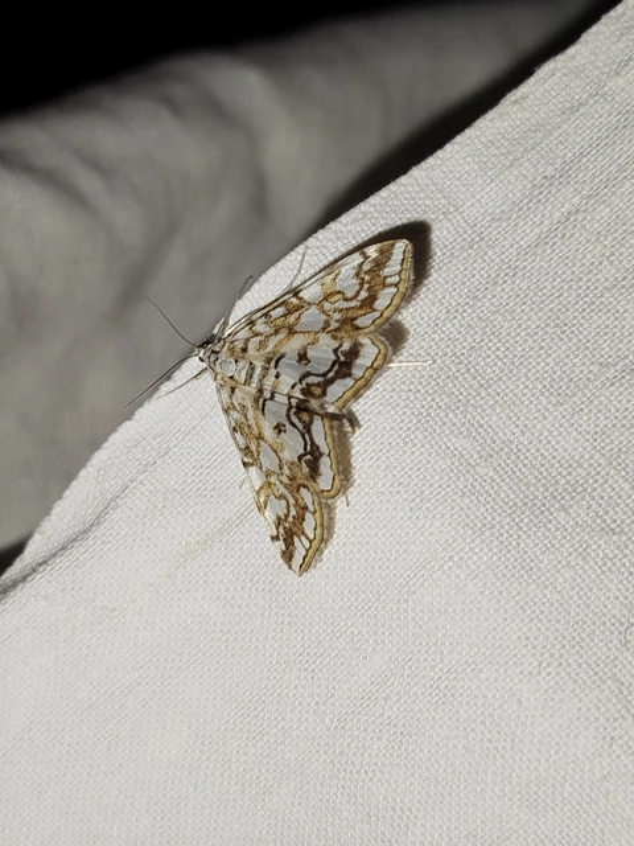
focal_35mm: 69
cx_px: 317
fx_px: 1685
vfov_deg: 28.2
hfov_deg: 21.3
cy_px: 423
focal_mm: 5.31
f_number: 1.7
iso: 80
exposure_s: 1/50
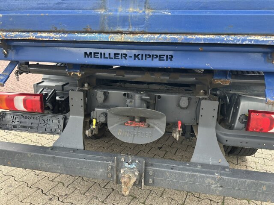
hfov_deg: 71.6
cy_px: 102
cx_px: 137
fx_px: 190
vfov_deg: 56.8
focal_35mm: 24
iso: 80
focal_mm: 6.86
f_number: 1.78
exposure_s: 1/123
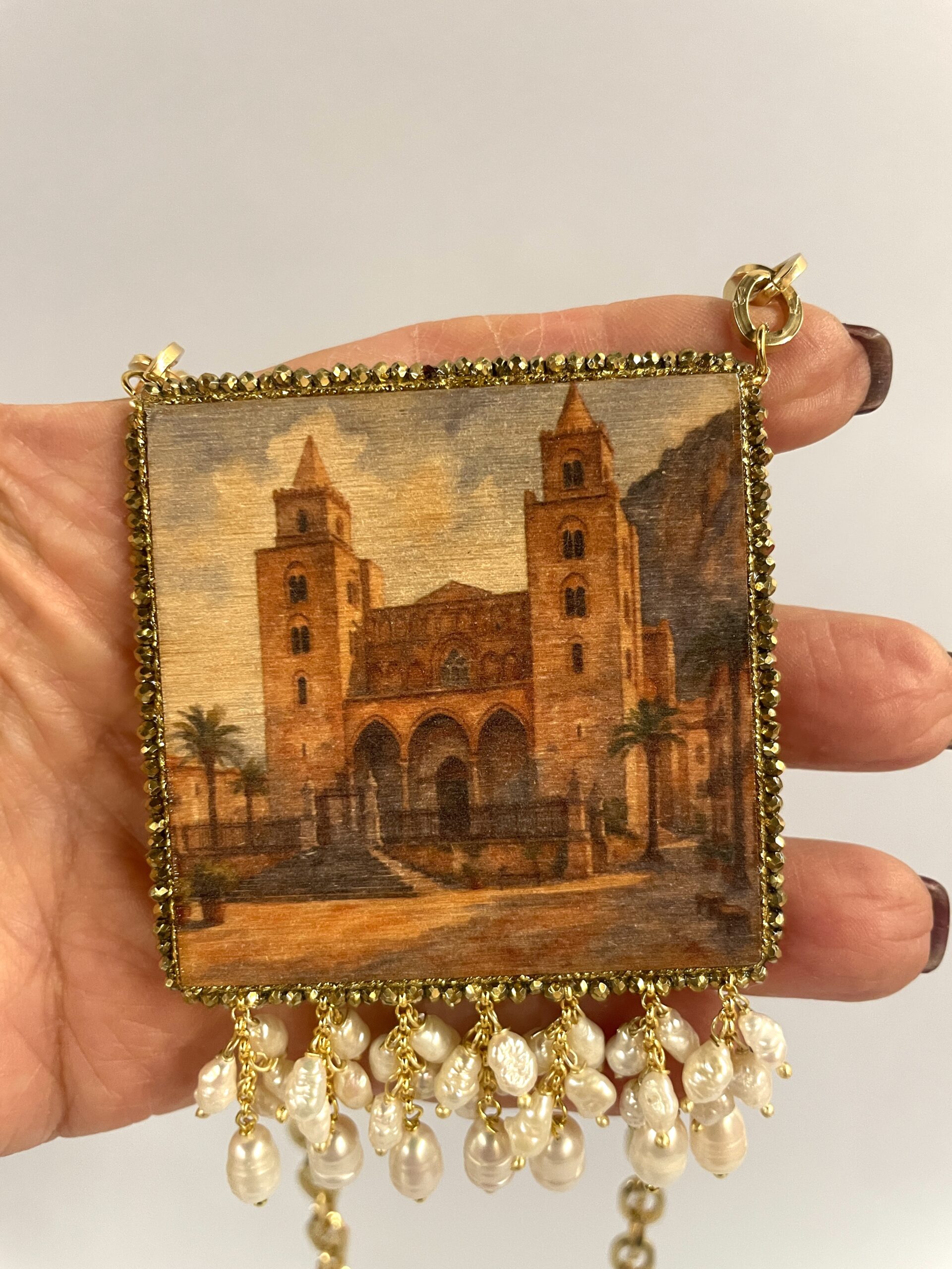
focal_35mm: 26
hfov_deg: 53.1
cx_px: 476
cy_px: 634
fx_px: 953
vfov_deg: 67.3
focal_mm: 4.2
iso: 160
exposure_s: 1/50
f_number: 1.6
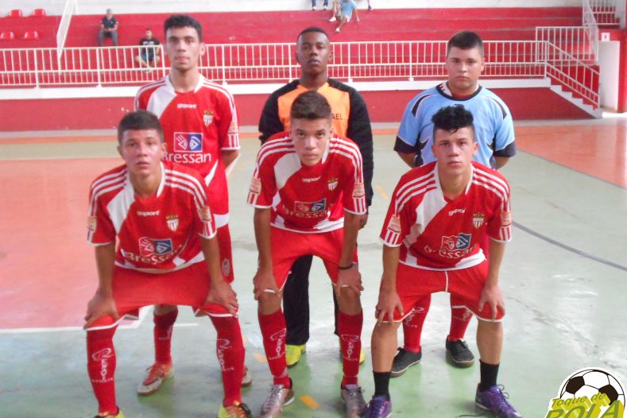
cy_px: 203
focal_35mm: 39
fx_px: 679
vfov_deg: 34.2
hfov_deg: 49.6
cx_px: 317
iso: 800
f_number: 3.9
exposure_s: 1/50
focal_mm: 6.9
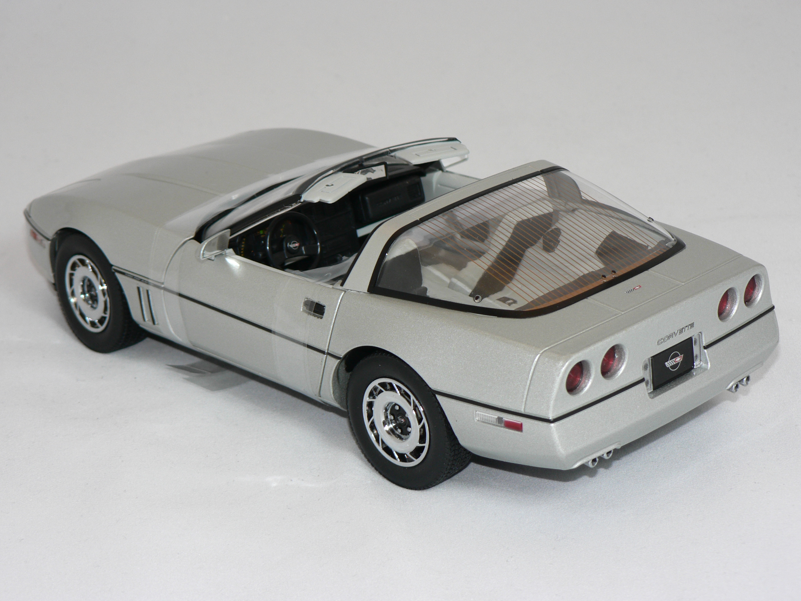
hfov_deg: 22.5
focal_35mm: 87
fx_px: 2013
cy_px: 300
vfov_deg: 17.0
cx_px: 400
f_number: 3.2
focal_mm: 14.5
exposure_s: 1/60
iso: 80
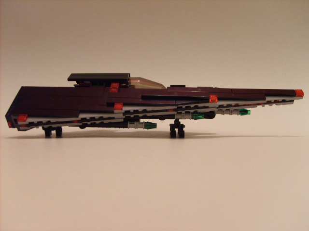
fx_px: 312
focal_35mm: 35
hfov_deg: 52.6
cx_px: 154
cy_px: 116
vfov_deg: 40.7
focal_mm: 5.8
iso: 140
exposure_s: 1/2
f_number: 2.8
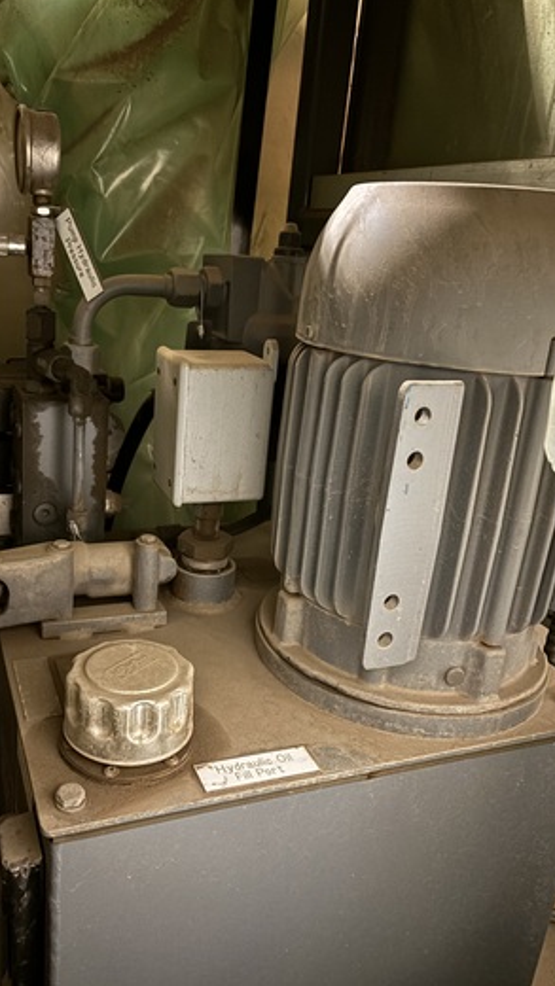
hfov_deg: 40.0
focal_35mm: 29
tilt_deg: -18.6
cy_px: 495
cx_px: 227
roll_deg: -5.9
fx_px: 759
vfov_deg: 66.1
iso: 1250
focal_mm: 5.96
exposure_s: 1/9
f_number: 1.6
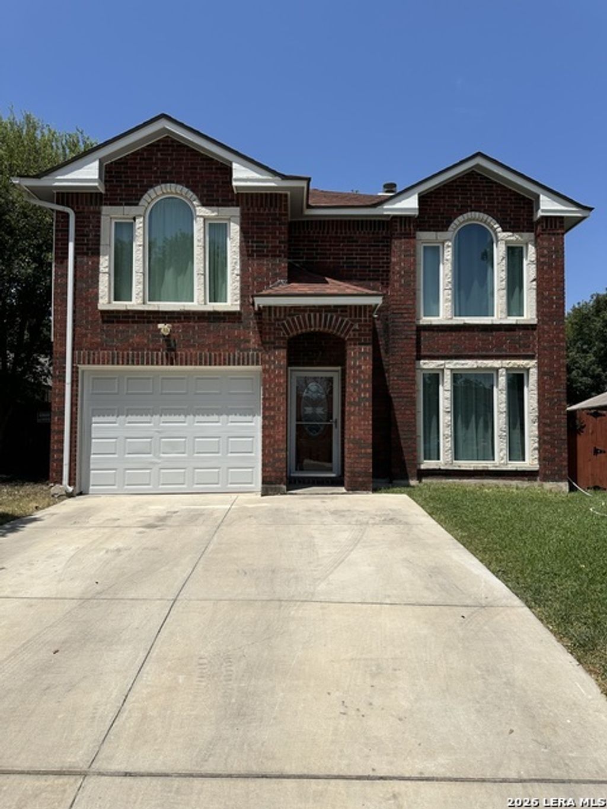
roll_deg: -1.1
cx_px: 304
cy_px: 404
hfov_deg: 56.8
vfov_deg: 71.6
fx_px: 561
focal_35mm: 24
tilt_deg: +3.5
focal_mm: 6.86
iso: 80
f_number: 1.78
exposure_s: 1/8197
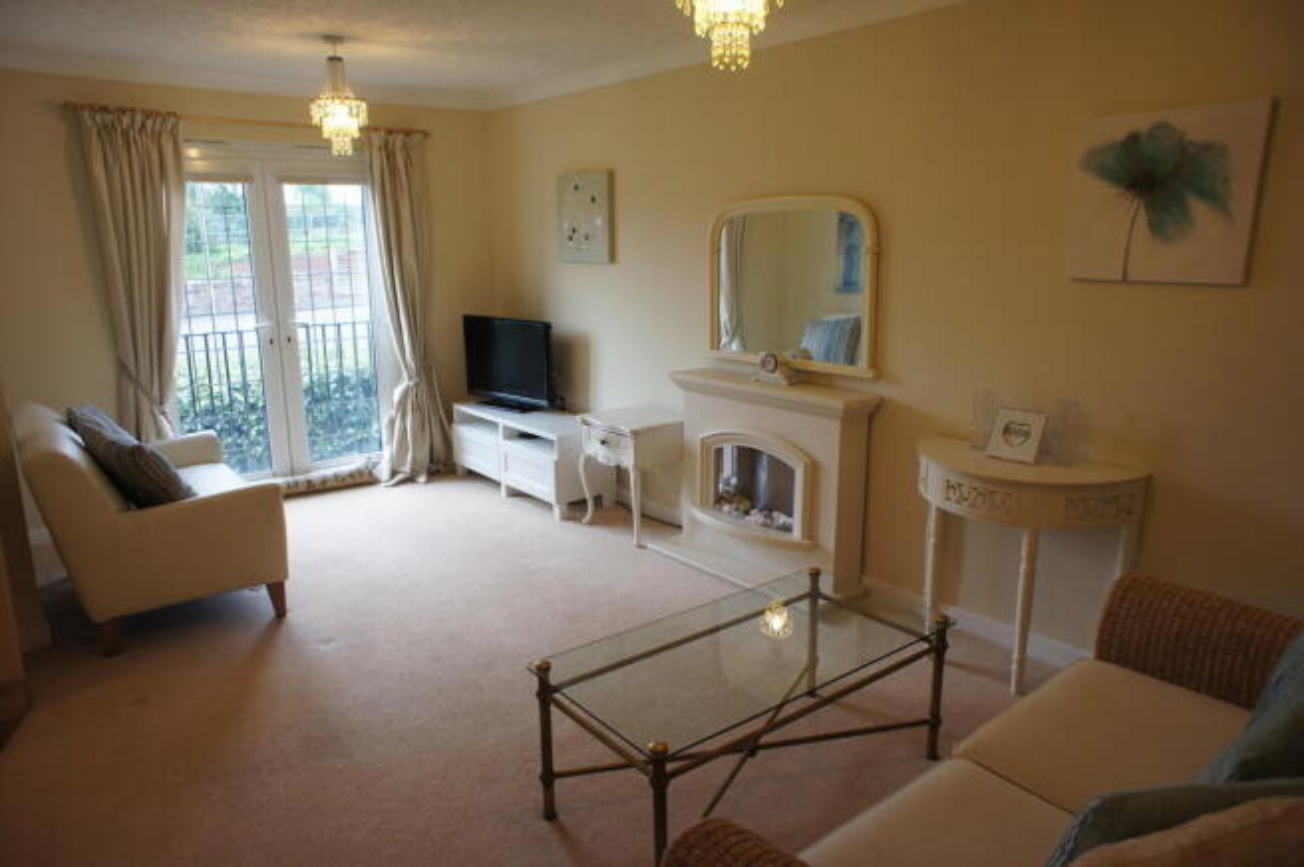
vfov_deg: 53.0
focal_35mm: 24
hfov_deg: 73.8
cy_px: 434
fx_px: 868
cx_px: 652
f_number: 3.5
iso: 200
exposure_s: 1/40
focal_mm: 16
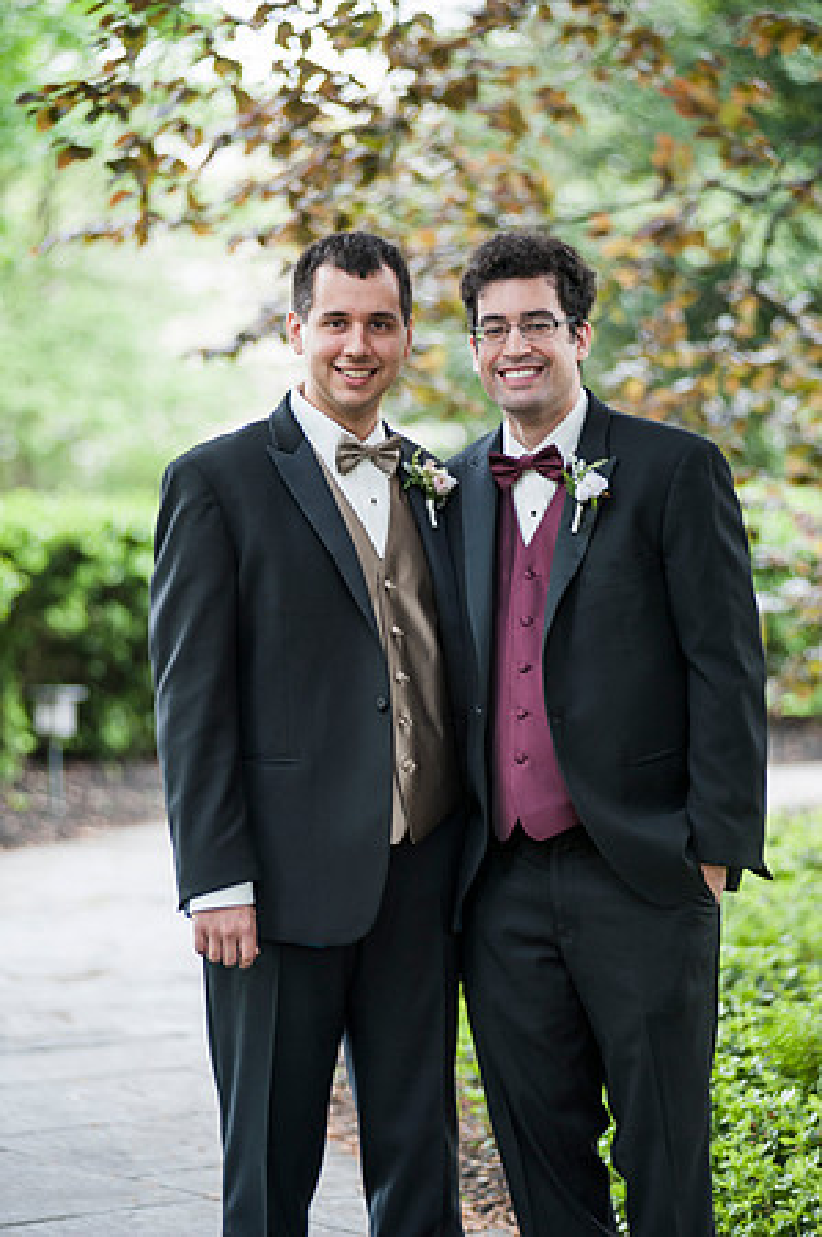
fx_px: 4634
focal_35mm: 135
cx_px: 411
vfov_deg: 15.2
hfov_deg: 10.1
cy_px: 618
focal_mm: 135
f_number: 2.8
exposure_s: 1/160
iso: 200
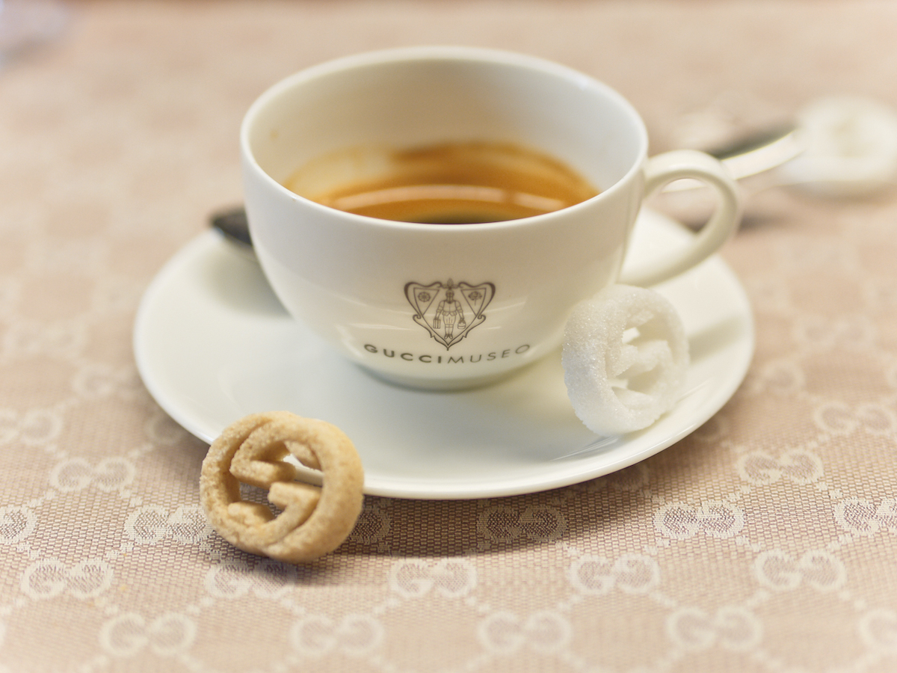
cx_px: 448
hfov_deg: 21.8
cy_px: 336
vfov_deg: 16.4
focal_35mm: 90
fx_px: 2332
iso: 100
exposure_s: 1/160
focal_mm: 45
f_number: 1.8
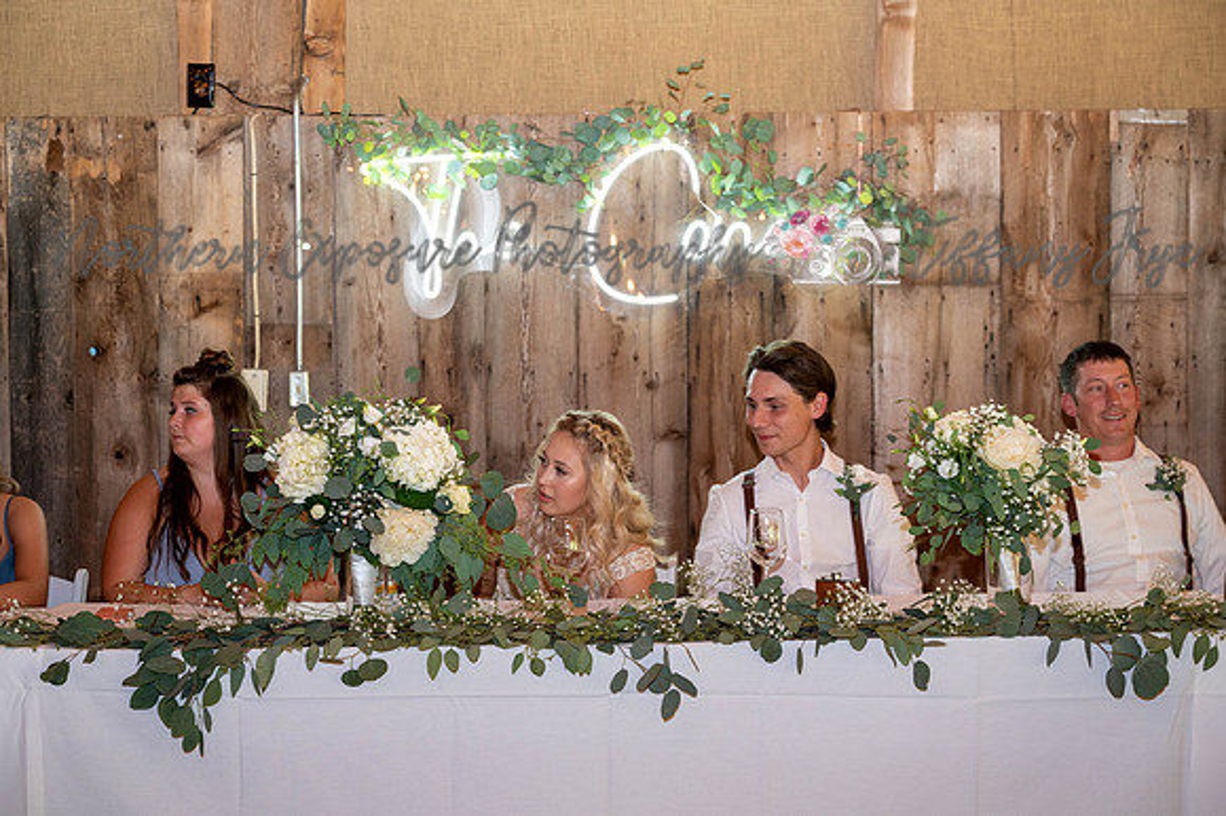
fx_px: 2382
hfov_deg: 28.9
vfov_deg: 19.4
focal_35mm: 70
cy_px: 408
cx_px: 613
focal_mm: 70
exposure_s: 1/60
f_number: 4
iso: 1800
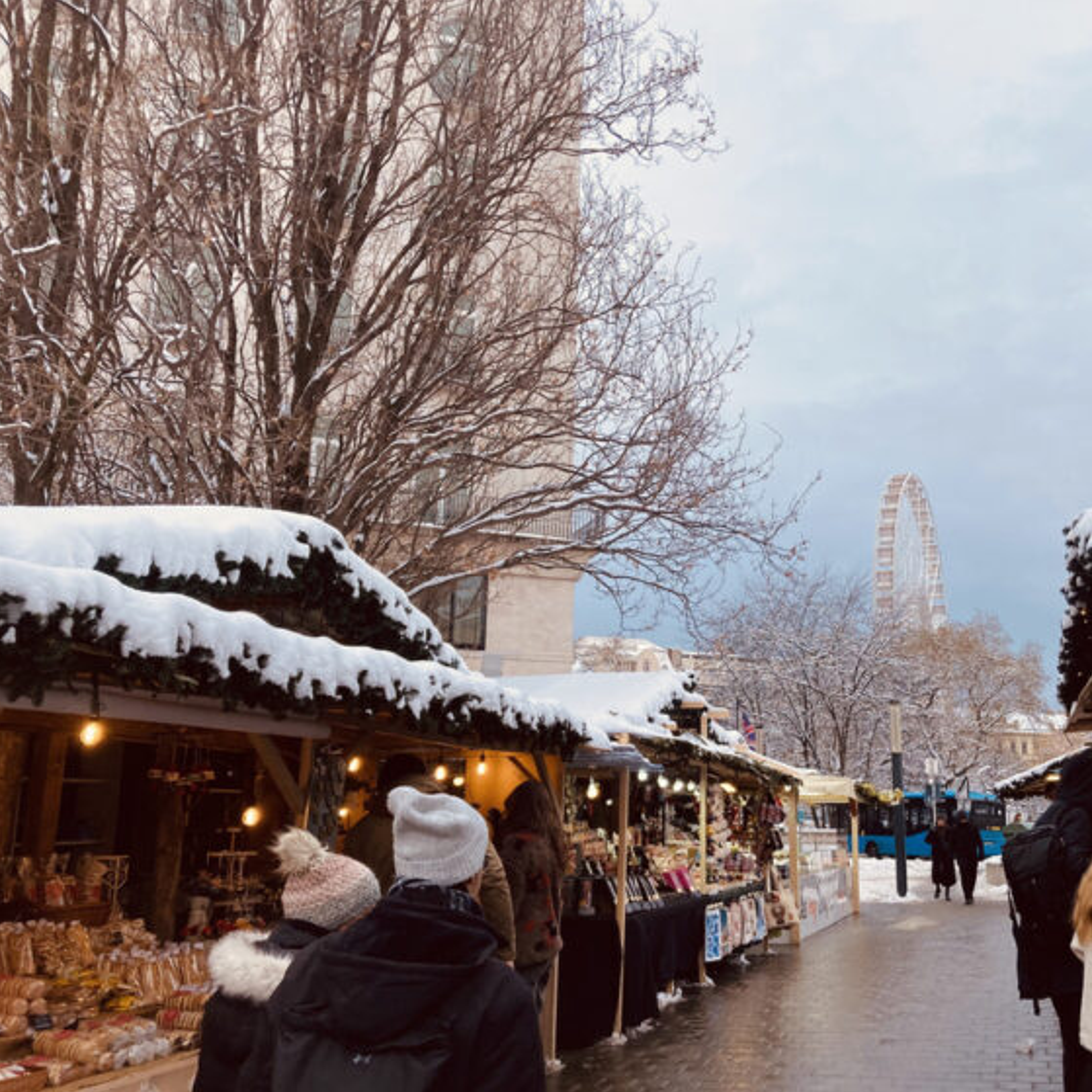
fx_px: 1213
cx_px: 719
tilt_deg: +11.1
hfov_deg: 47.7
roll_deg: -1.5
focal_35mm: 34
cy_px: 545
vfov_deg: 48.5
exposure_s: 1/552
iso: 20
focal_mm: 3.99
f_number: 1.8
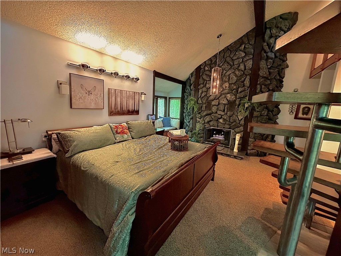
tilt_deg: -8.7
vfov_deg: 85.7
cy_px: 128
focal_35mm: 14
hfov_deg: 102.1
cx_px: 170
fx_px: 138
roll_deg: -1.9
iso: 800
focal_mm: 2.22
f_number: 2.2
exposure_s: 1/60
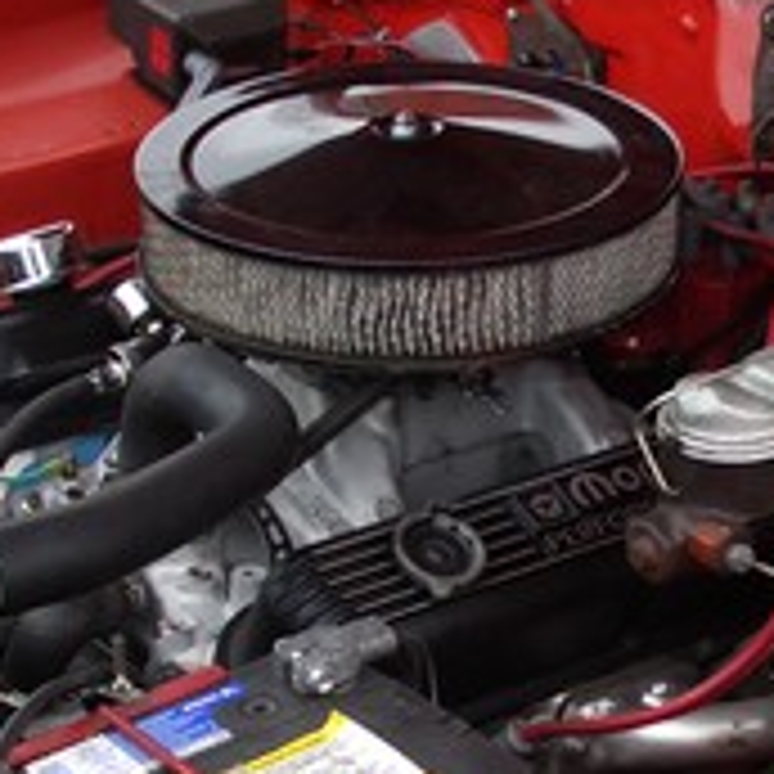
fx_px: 2732
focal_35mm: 108
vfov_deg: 16.1
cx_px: 464
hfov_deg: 16.1
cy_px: 540
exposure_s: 1/250
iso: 80
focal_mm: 5.8
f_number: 2.6
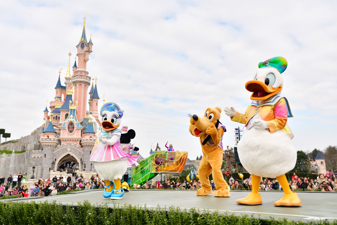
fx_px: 300
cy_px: 112
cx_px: 168
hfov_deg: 58.7
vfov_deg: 41.1
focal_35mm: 32
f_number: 3.2
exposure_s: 1/2000
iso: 200
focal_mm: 32
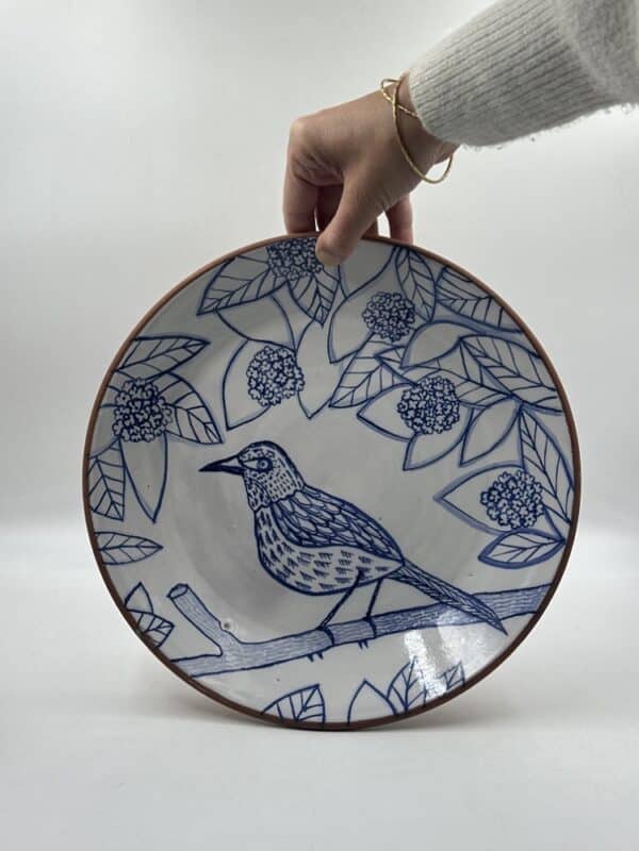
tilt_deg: -13.3
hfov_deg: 30.3
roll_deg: -2.0
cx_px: 320
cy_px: 426
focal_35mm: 48
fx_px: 1181
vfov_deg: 39.7
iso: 64
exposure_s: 1/431
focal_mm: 6.86
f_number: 1.78
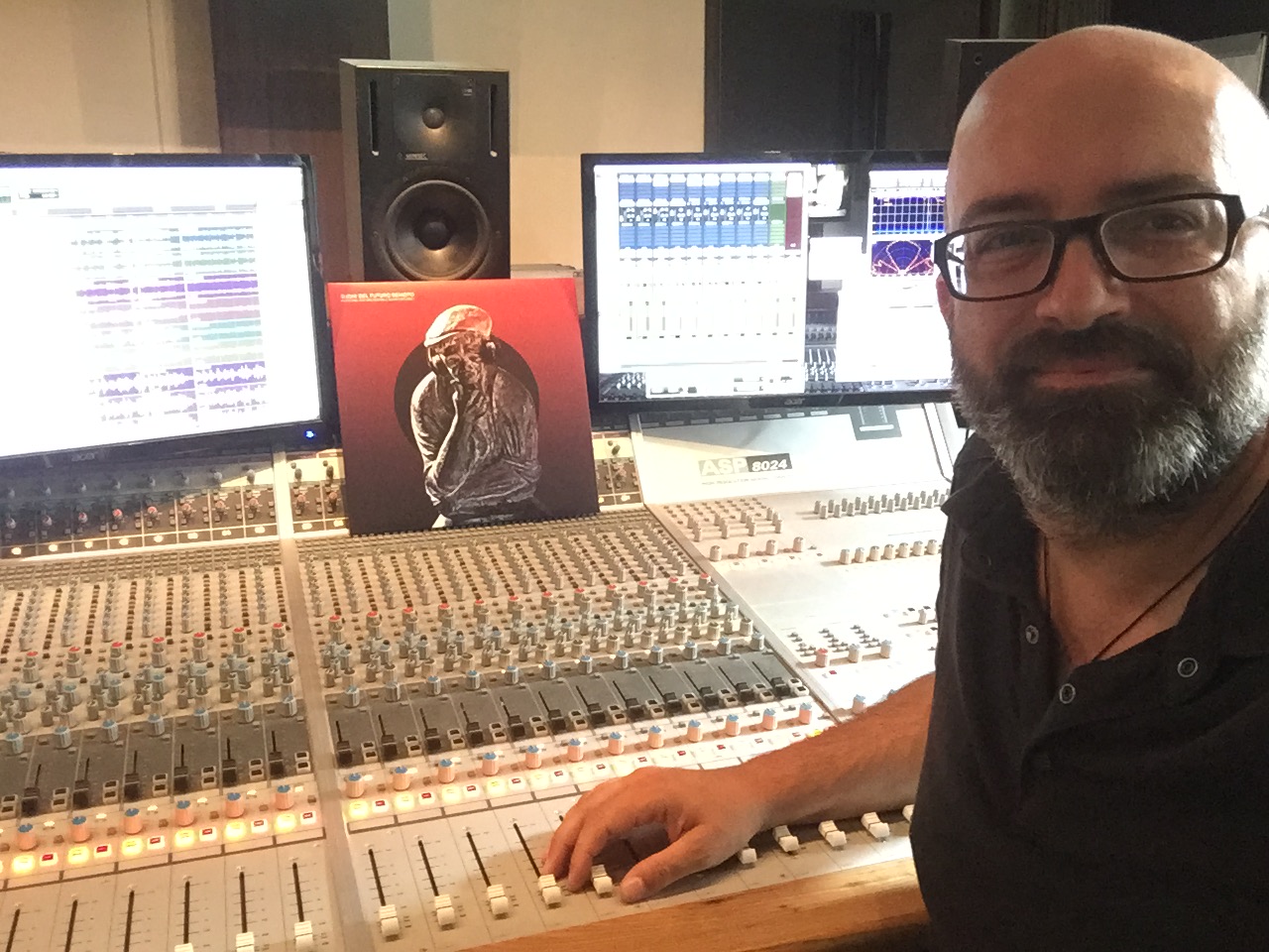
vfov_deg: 45.4
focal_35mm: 31
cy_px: 476
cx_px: 634
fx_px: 1136
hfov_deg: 58.4
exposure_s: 1/20
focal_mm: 2.65
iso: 320
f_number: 2.2
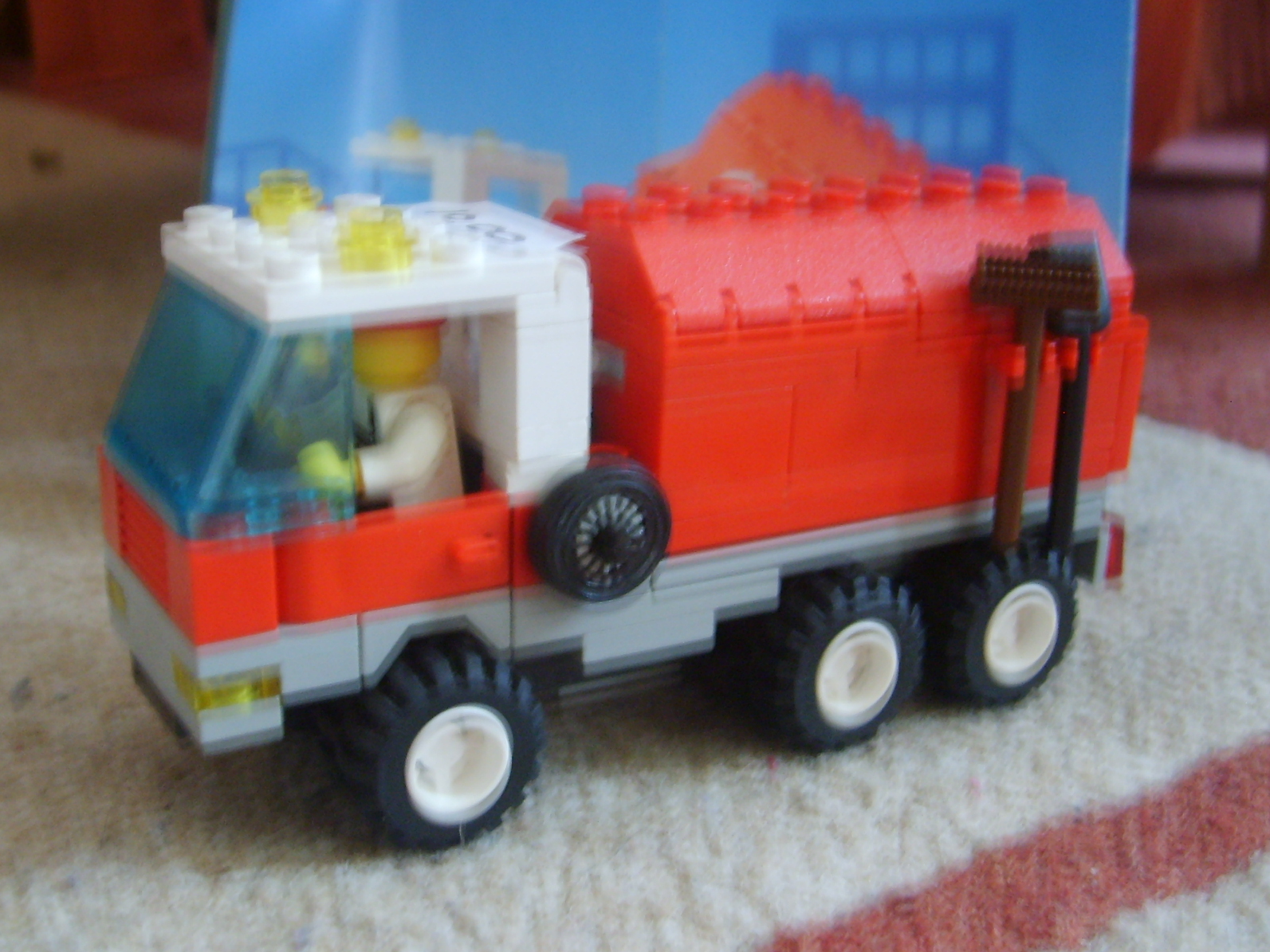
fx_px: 1651
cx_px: 599
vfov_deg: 32.2
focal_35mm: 45
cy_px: 515
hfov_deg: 42.1
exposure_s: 1/2
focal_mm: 5.8
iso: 139
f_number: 2.8
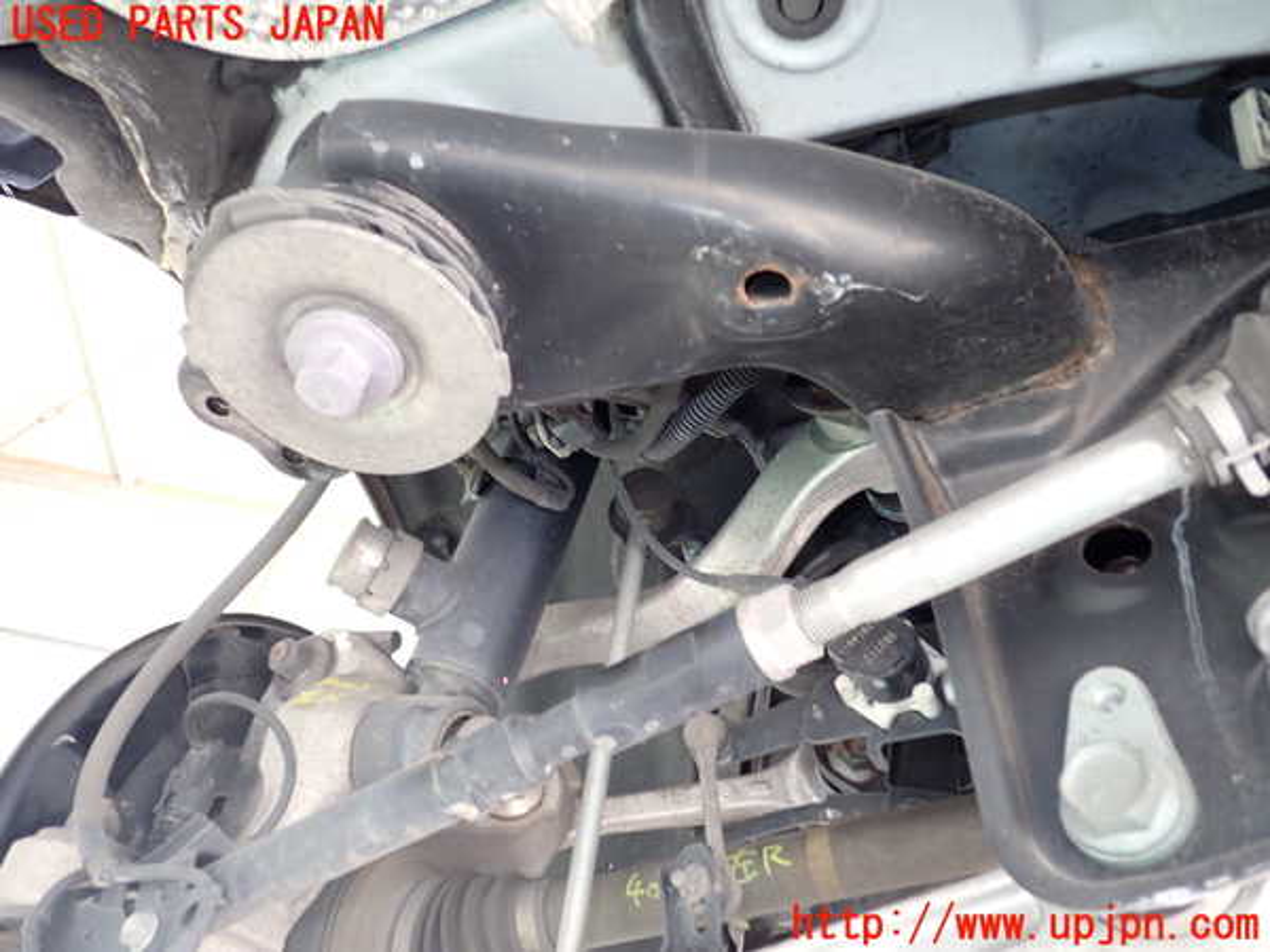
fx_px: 1101
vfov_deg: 46.8
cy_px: 476
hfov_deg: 60.0
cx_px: 635
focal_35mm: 30
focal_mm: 5.4
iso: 200
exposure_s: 1/40
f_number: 2.3
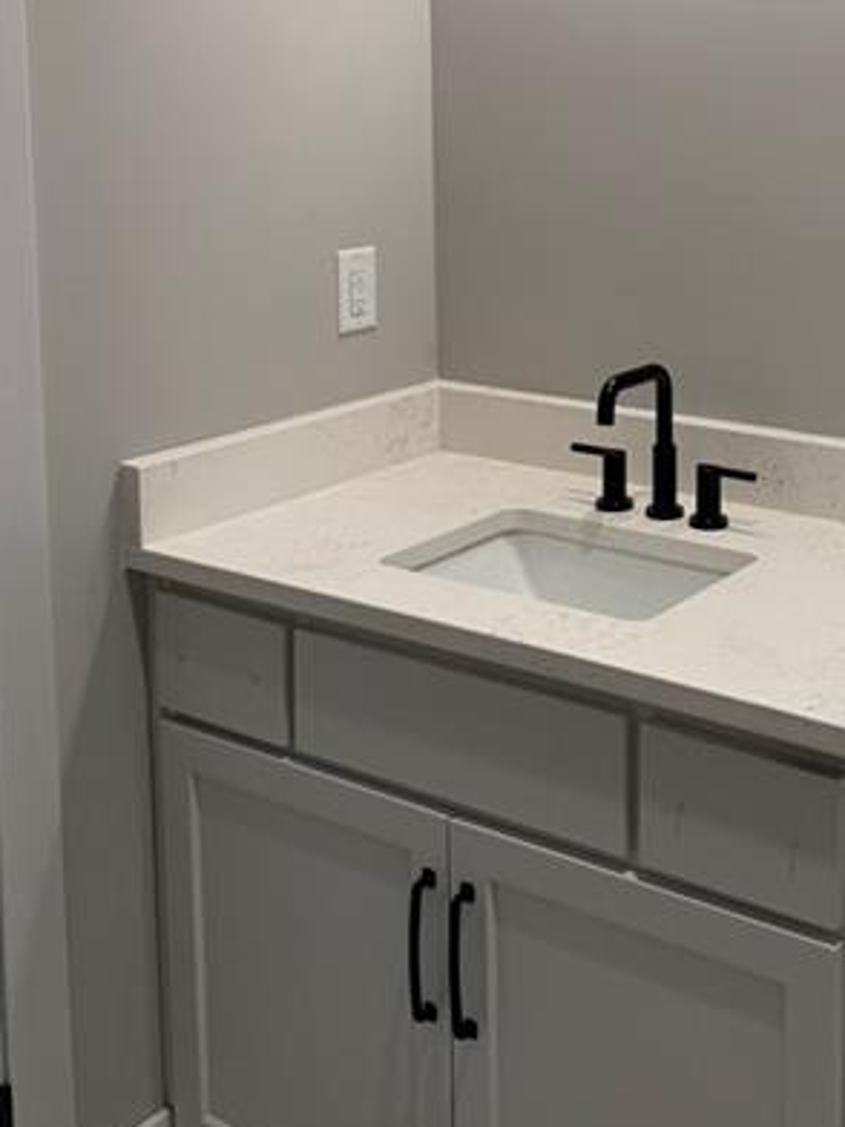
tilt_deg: -5.2
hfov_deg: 30.0
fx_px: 1530
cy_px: 227
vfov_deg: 38.9
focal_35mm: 47
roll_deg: -0.2
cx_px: 707
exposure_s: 1/223
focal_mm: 6.76
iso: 125
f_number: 1.78
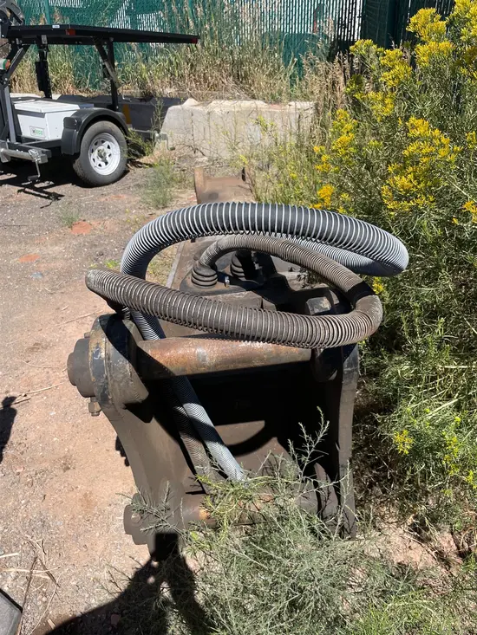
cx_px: 238
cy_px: 318
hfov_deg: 53.1
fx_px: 478
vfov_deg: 67.3
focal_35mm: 26
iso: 50
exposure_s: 1/3040
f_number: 1.6
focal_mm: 4.2
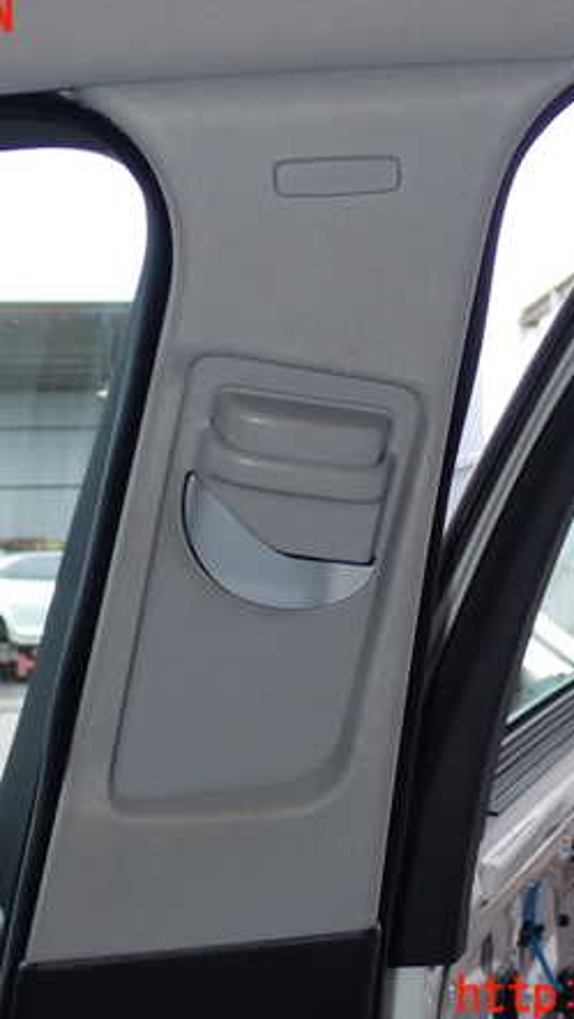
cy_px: 507
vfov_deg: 32.3
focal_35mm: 65
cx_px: 286
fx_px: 1757
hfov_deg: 18.6
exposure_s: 1/80
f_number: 2.9
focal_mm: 7.84
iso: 200
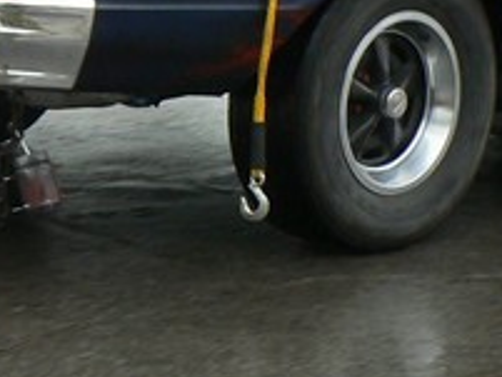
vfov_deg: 10.0
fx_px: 2133
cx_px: 90
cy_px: -35
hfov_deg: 13.3
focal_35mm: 147
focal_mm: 6
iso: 80
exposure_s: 1/100
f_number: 5
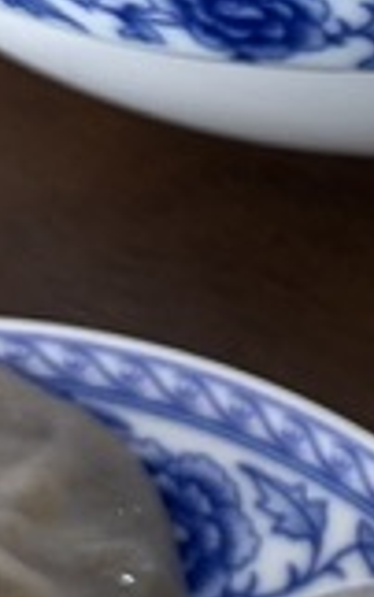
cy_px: 426
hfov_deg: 6.8
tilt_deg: -58.9
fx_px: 2846
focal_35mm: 175
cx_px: 1089
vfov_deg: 11.9
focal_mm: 5.96
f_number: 1.6
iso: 80
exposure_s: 1/100
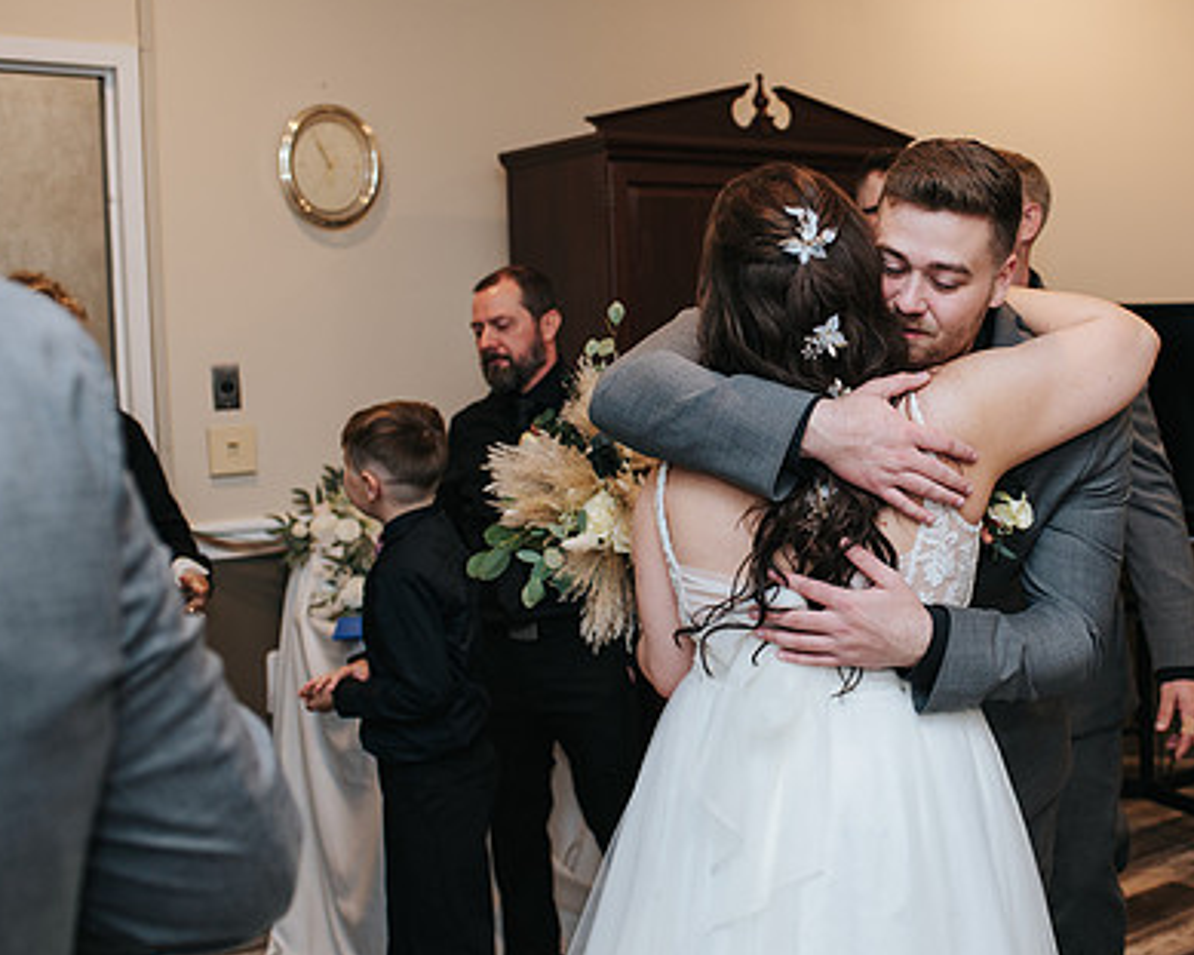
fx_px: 1731
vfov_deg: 30.8
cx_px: 844
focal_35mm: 49
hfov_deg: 37.4
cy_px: 448
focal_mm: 35
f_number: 3.2
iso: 800
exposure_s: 1/200
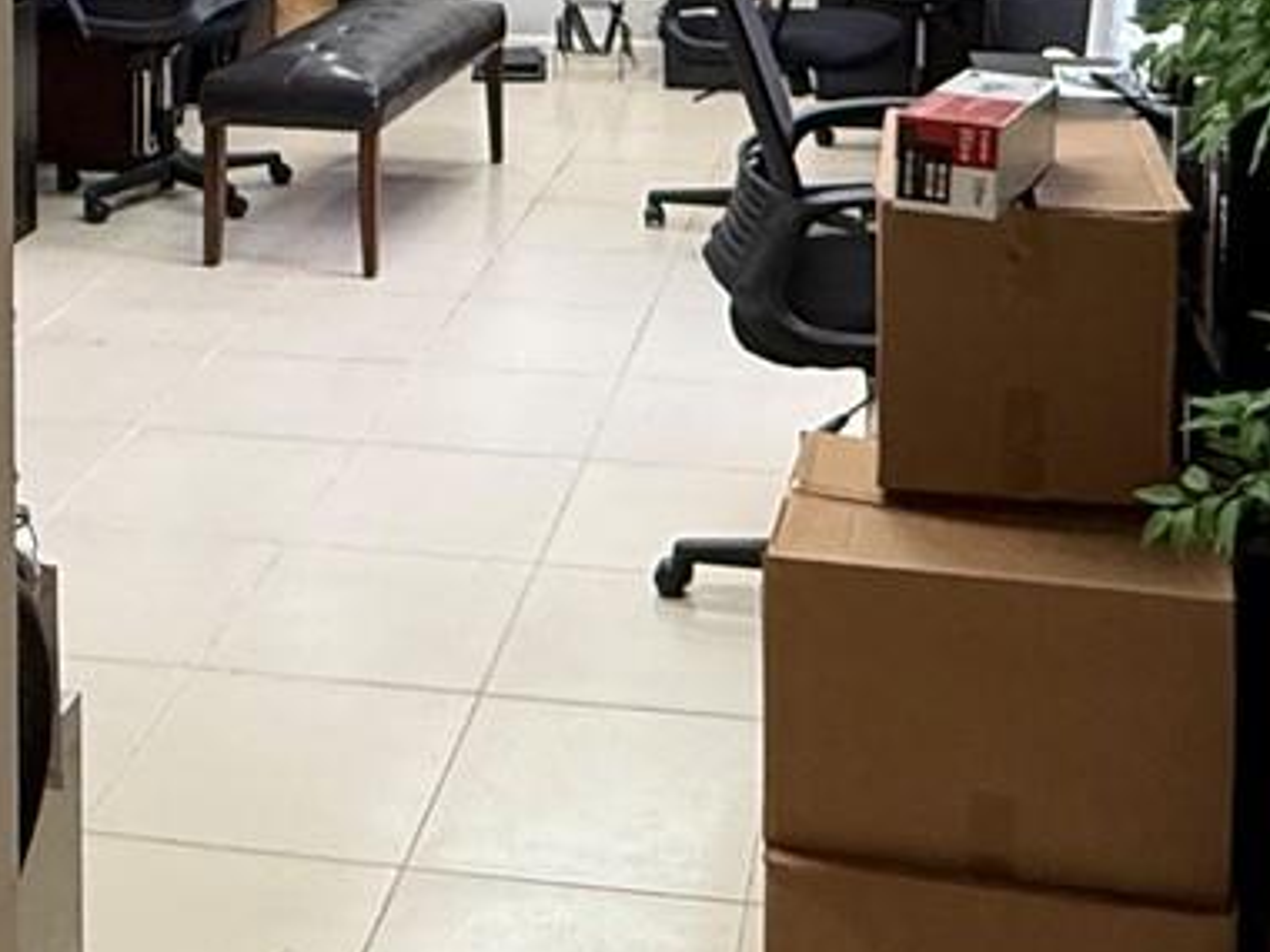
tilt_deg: -2.1
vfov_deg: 22.4
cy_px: -264
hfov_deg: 32.7
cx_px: 632
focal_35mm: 59
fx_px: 2165
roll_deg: -0.5
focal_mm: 2.22
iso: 250
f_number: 2.2
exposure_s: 1/120
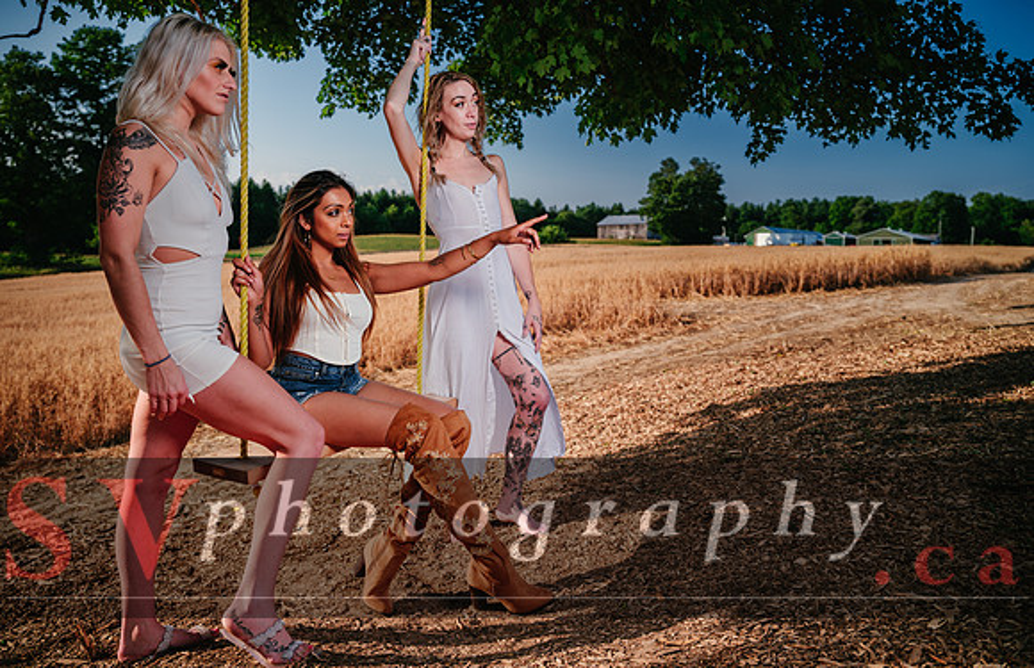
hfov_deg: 68.4
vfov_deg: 47.3
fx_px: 761
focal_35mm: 27
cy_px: 299
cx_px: 516
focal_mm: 32
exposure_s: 1/125
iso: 50
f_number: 4
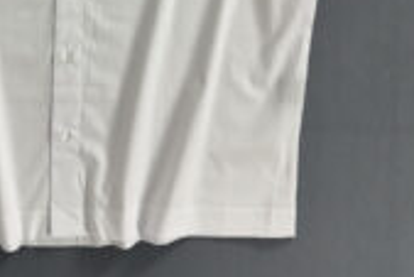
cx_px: 71
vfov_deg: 21.4
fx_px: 679
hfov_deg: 32.8
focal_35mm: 59
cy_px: -54
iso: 100
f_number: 1.78
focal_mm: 6.76
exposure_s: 1/120
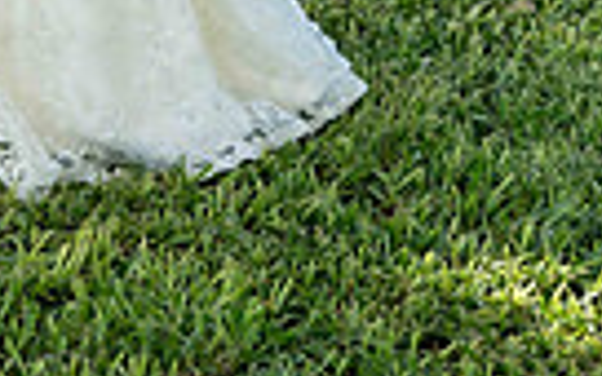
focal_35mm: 142
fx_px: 2330
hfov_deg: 14.4
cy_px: -425
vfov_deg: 8.6
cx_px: -40
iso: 500
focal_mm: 42
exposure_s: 1/500
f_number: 4
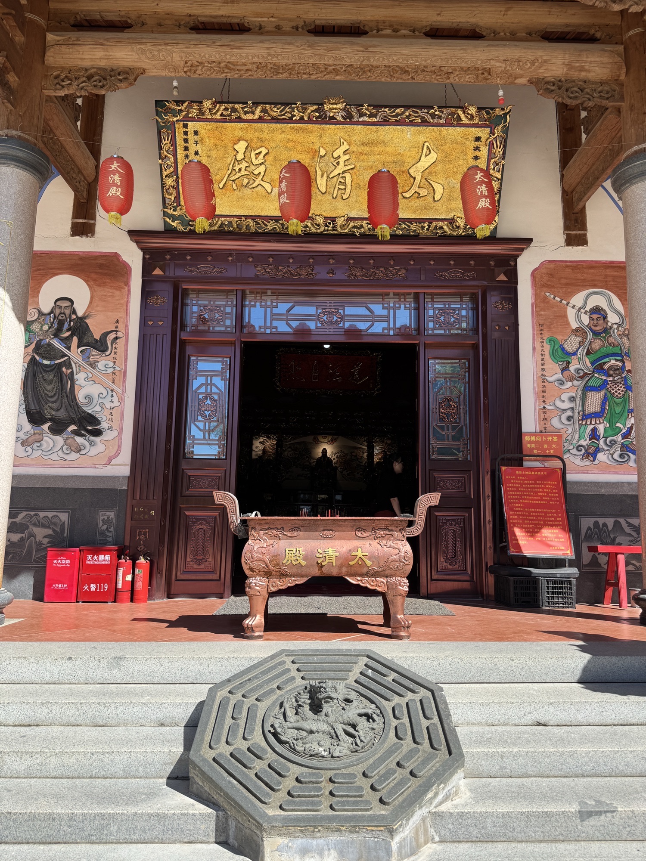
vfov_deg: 71.6
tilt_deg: +8.3
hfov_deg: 56.8
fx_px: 597
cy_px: 430
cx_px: 323
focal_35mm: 24
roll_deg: -0.3
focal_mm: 6.76
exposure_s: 1/2710
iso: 80
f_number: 1.78
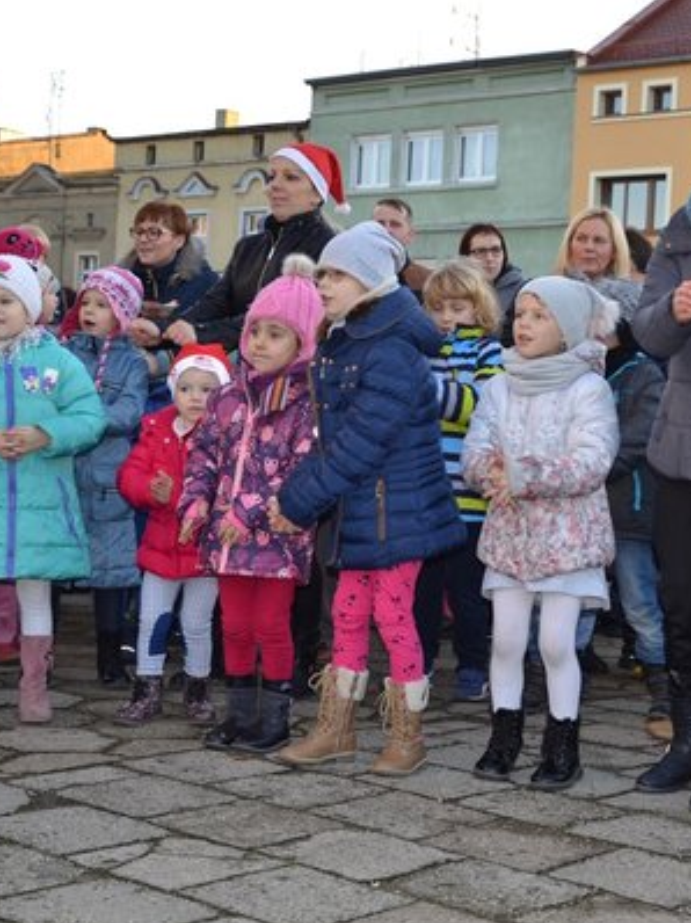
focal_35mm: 66
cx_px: 459
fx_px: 1759
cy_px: 458
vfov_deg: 29.4
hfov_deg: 22.1
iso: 220
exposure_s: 1/125
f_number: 4
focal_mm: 28
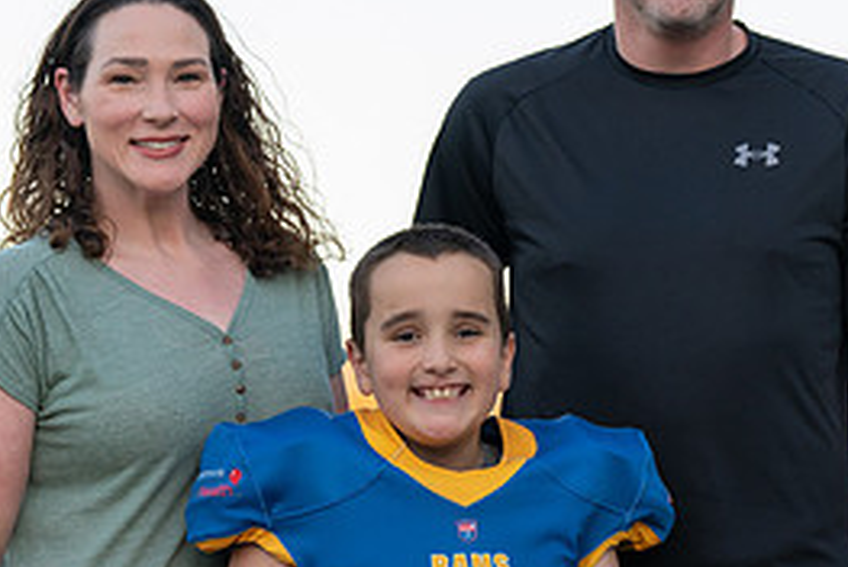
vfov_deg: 5.8
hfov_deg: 8.6
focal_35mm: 238
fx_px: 5612
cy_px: 404
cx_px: 490
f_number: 2.8
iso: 320
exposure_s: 1/320
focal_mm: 108
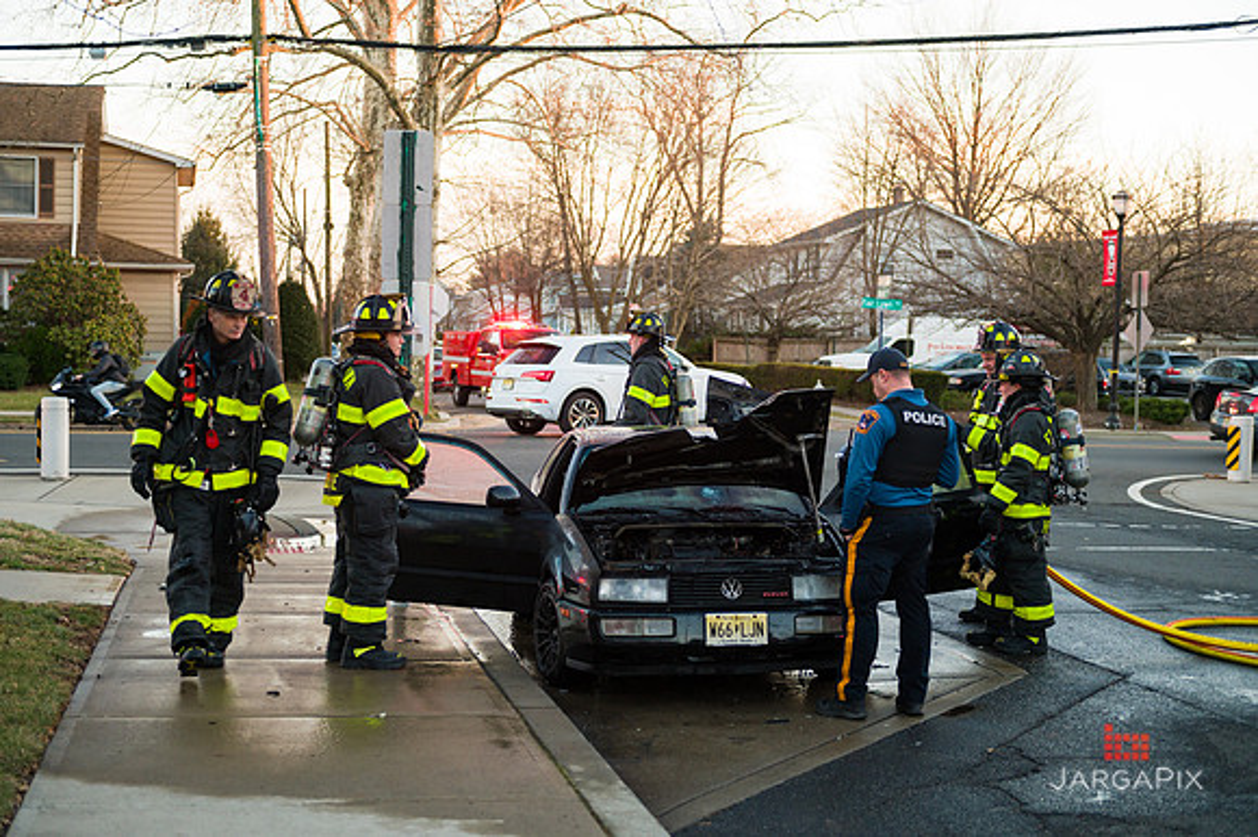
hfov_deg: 38.2
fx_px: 1816
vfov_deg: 26.0
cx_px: 629
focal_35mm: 52
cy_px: 418
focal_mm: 52
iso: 640
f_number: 3.2
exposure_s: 1/320
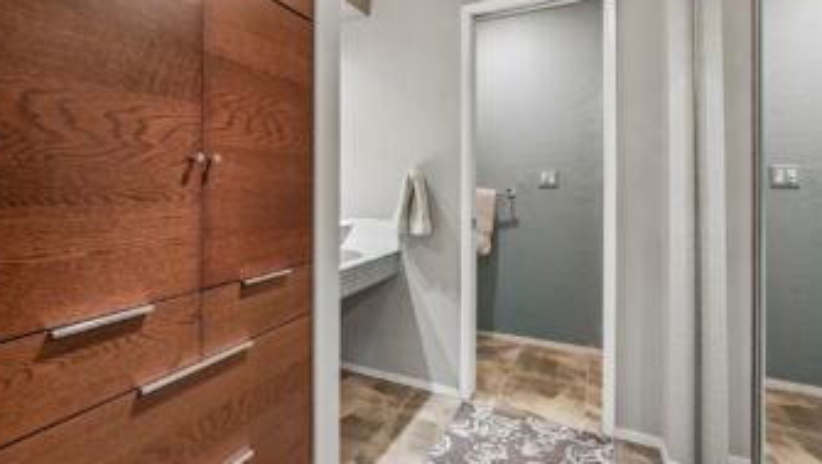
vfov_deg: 55.5
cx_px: 339
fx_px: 436
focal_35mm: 20
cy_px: 183
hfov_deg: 85.8
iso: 400
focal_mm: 16
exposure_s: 1/5
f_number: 8
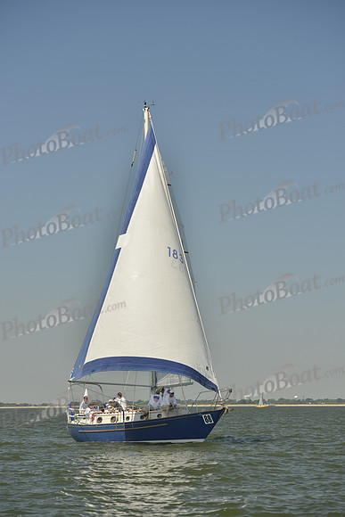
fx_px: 1437
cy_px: 258
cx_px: 172
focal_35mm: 100
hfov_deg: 13.7
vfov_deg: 20.4
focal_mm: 100
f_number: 5.6
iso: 200
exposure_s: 1/1000
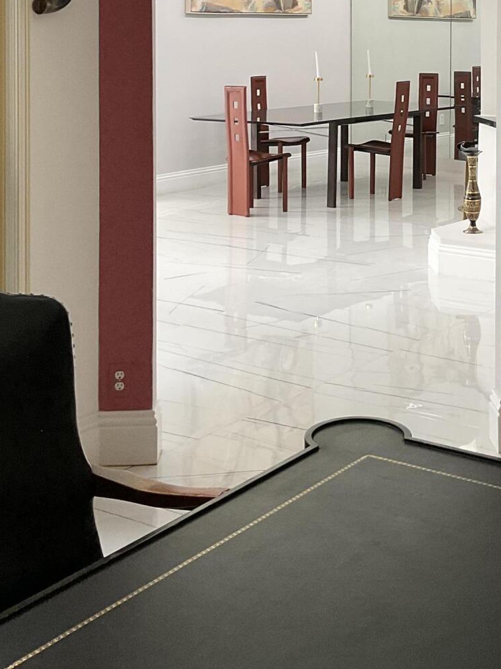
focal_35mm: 59
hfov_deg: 24.4
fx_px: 1139
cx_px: 397
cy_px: 42
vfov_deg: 30.9
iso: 64
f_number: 1.8
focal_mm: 3
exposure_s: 1/60
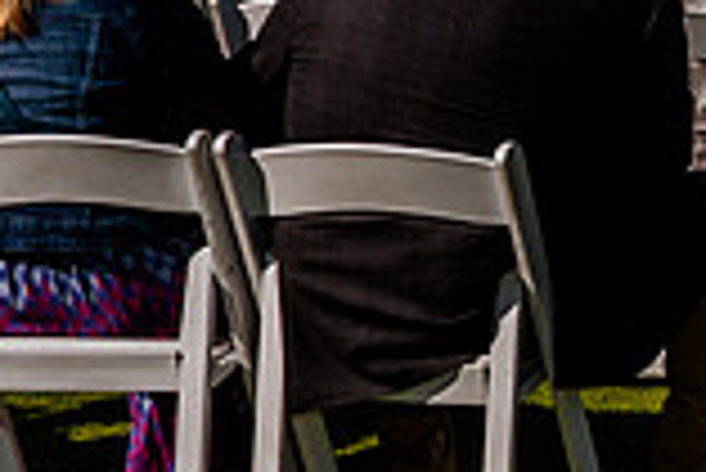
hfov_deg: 12.5
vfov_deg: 8.9
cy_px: -374
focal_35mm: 148
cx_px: 1334
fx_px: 2905
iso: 125
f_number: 11
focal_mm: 24
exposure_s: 1/320
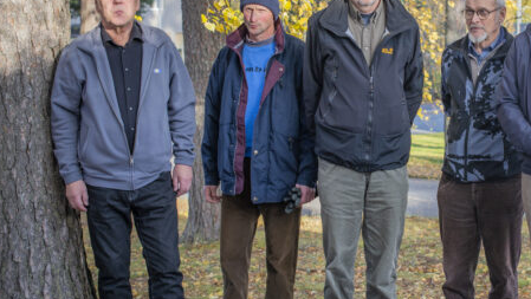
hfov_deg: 25.1
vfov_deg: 14.4
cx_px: 381
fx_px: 1183
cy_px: 134
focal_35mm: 84
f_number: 4.5
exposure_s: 1/400
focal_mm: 50
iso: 250
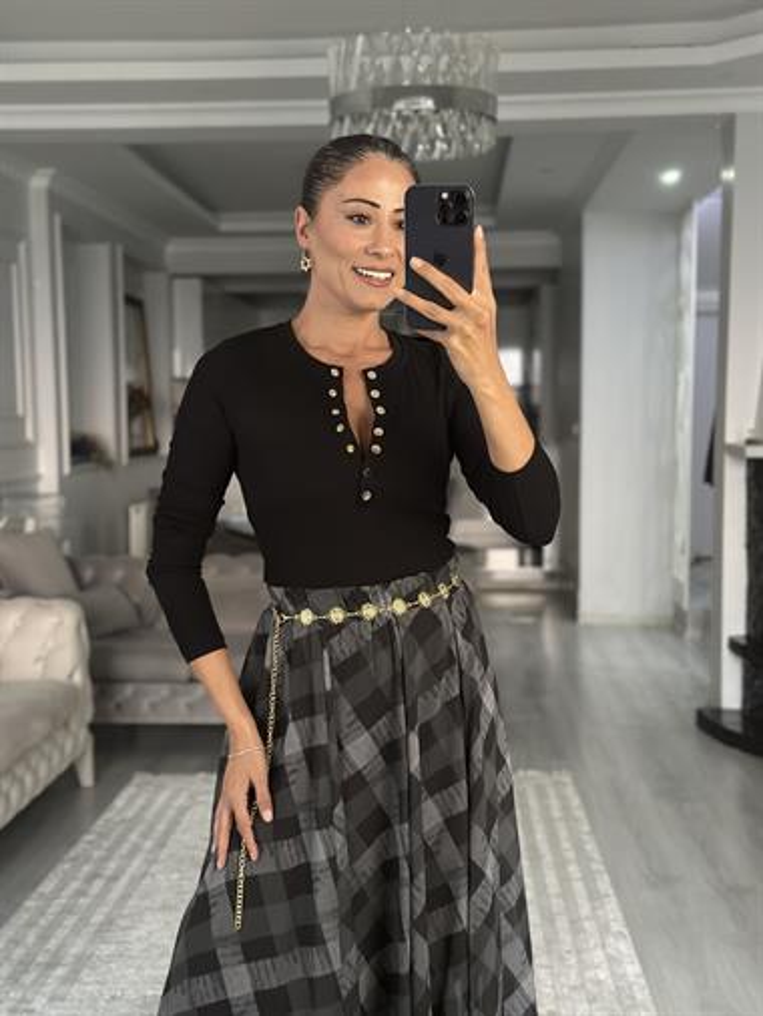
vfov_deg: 39.6
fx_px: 1409
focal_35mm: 48
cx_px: 382
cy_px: 508
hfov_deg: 30.3
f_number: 1.78
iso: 500
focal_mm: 6.86
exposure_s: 1/40
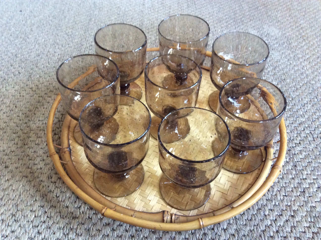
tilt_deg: -49.1
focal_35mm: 32
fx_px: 296
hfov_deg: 56.9
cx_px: 160
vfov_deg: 44.1
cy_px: 120
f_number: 2.4
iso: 250
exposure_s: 1/20
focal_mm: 3.3
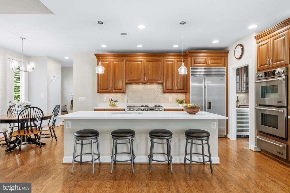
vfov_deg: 61.9
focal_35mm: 20
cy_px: 96
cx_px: 145
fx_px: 161
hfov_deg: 84.0
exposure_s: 1/250
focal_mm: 20
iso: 640
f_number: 4
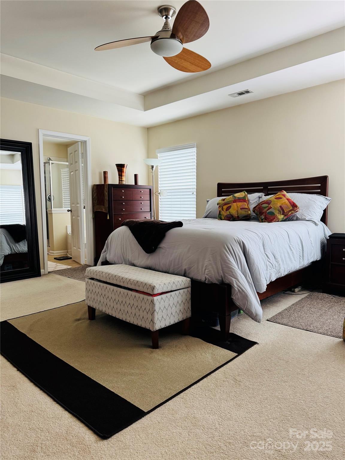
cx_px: 172
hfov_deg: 56.8
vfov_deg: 71.6
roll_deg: +1.3
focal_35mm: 24
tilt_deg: -5.2
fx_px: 319
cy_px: 230
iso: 160
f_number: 1.78
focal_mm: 6.76
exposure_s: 1/60
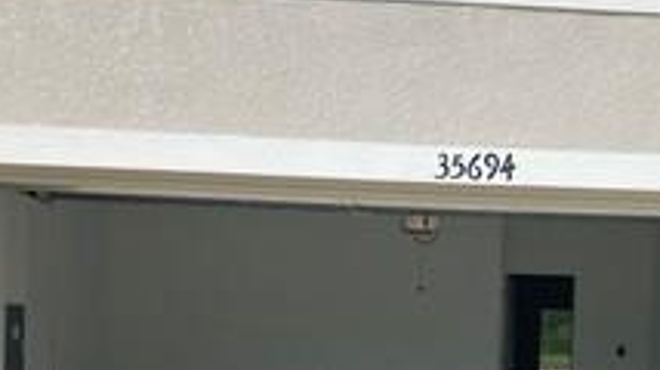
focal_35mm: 57
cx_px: 435
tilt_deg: -1.1
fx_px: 997
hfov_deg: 36.3
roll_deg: -1.3
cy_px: 382
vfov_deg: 20.3
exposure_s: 1/3040
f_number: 1.8
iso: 32
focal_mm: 3.99
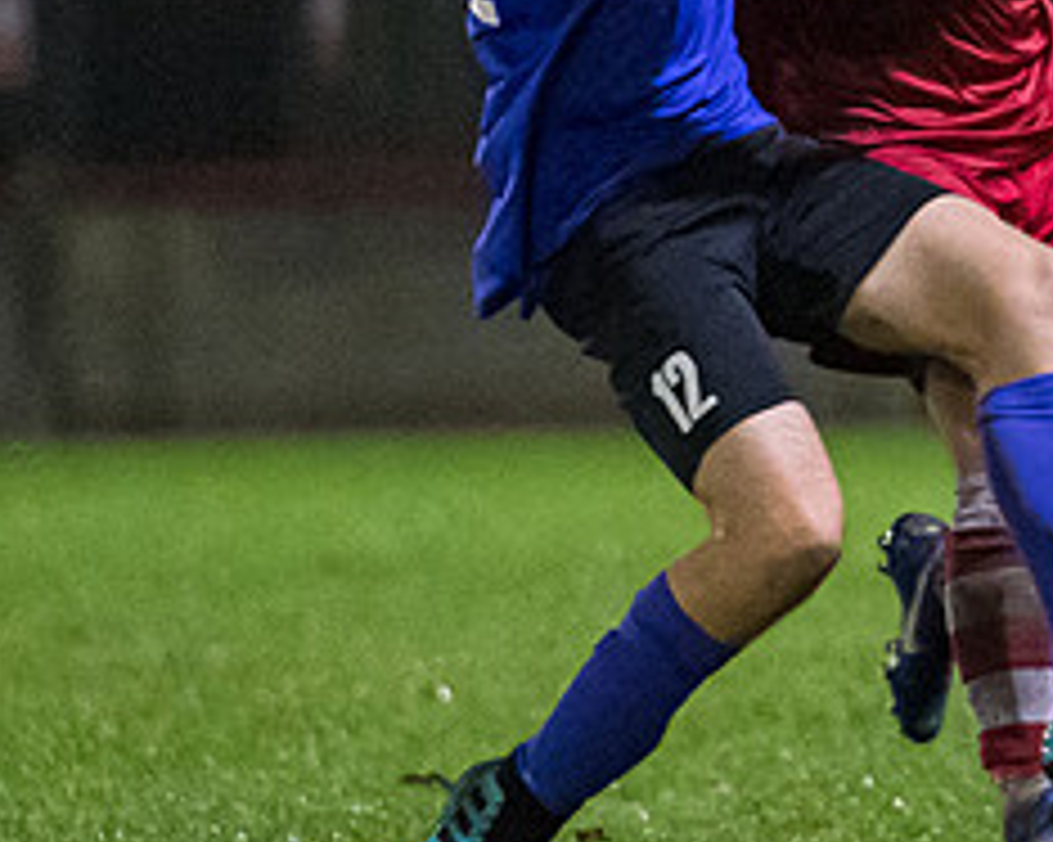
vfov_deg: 1.8
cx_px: 876
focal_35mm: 843
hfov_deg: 2.3
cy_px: 42
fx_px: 26261
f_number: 2.8
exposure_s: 1/1000
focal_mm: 186
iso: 6400
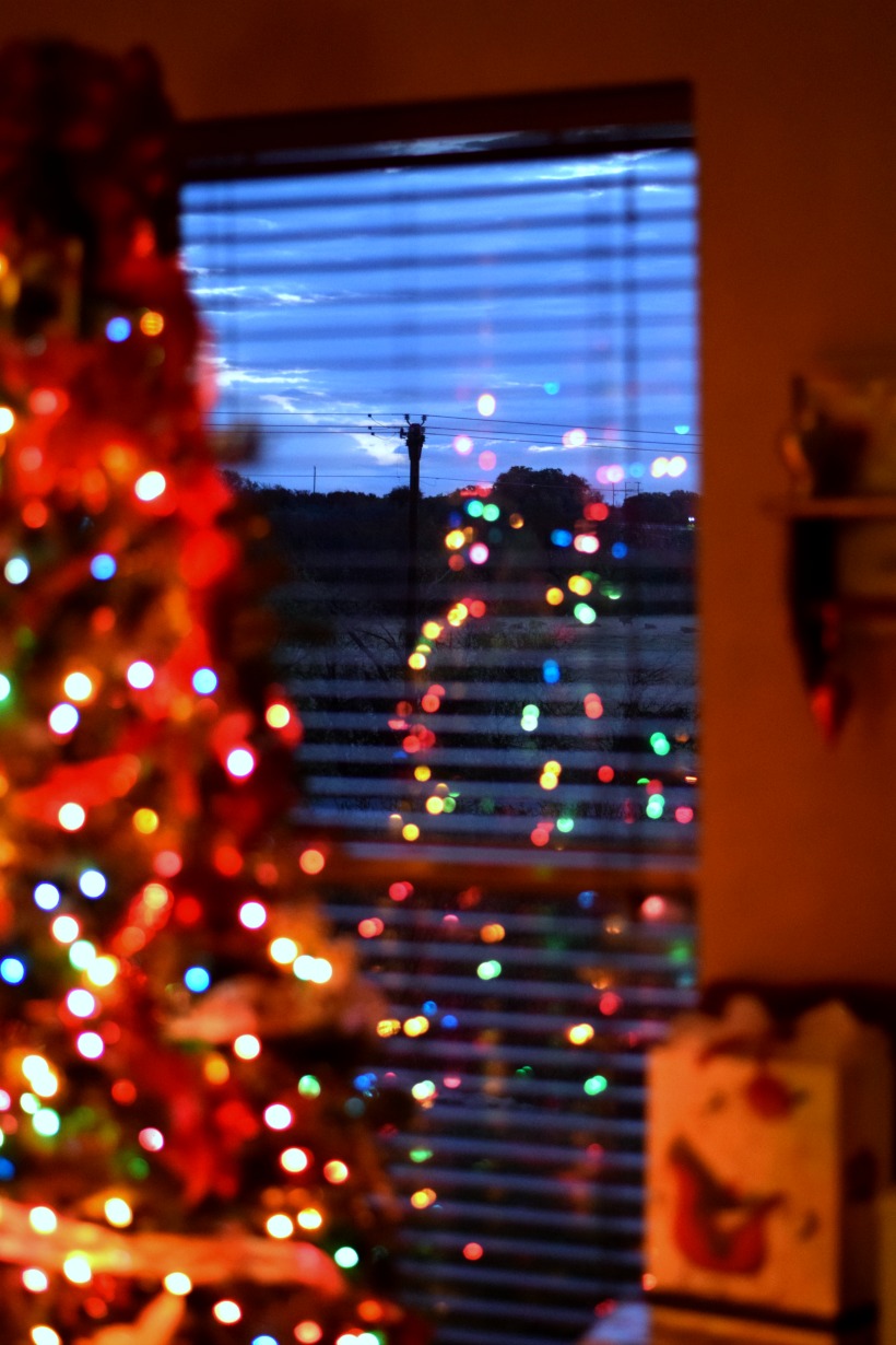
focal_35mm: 75
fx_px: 2800
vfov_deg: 27.0
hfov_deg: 18.2
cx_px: 448
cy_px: 672
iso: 2500
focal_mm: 50
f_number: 1.8
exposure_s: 1/60
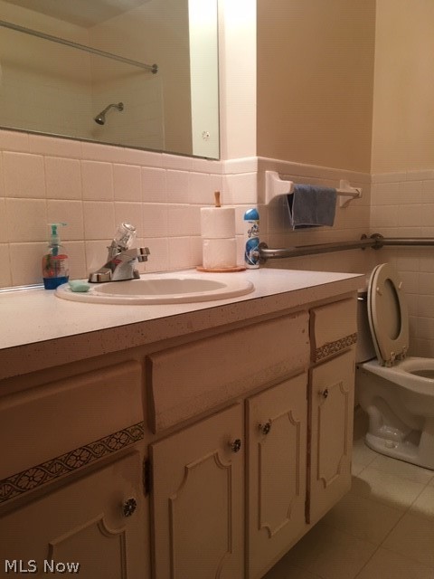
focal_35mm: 29
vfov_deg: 61.7
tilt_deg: -10.7
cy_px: 290
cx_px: 217
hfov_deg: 48.2
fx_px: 485
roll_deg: +0.9
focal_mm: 4.15
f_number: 2.2
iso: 80
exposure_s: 1/30
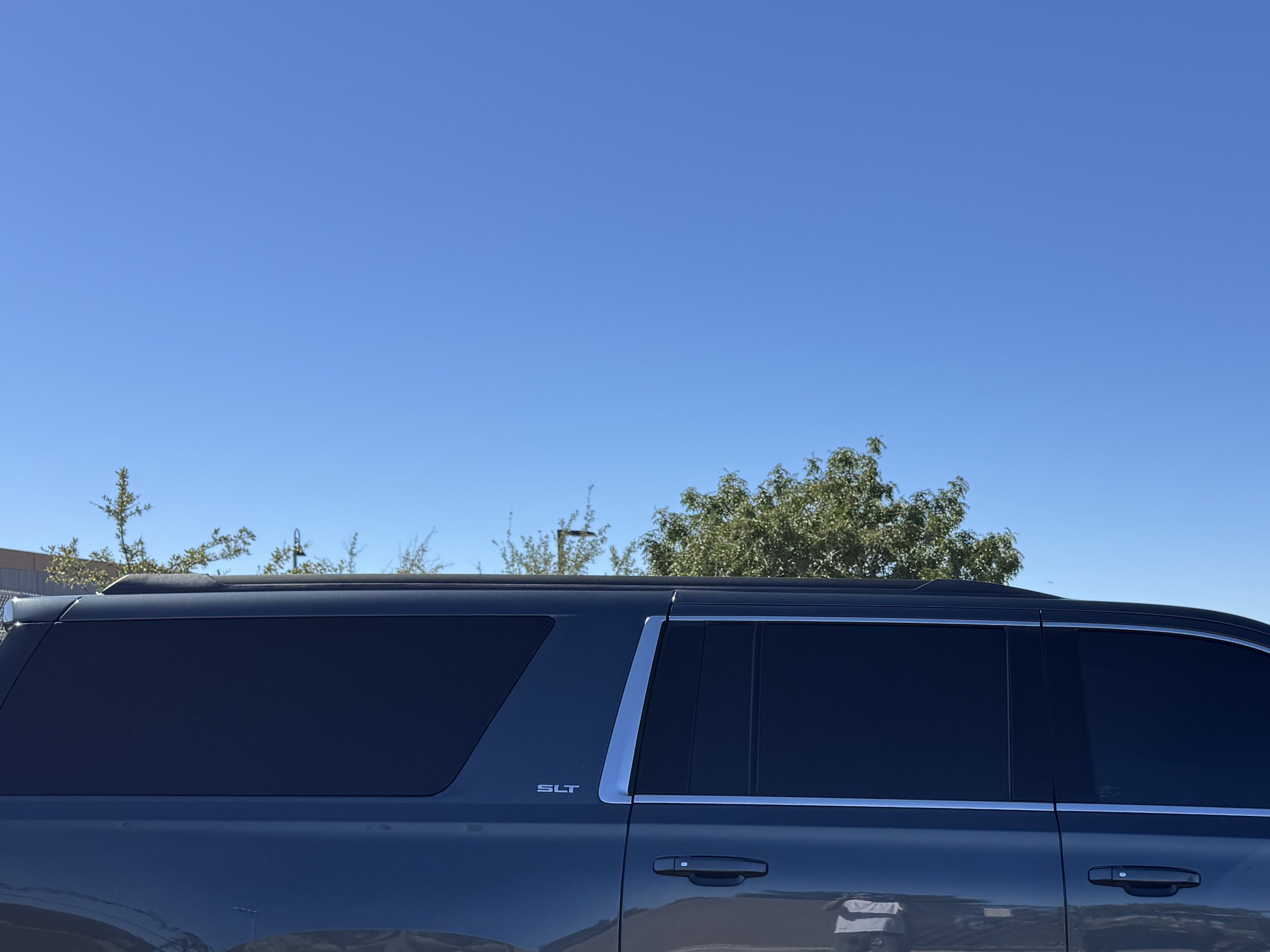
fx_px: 1614
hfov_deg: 41.9
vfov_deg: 32.2
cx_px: 922
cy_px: 728
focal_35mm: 44
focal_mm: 6.76
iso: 80
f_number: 1.78
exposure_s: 1/4049
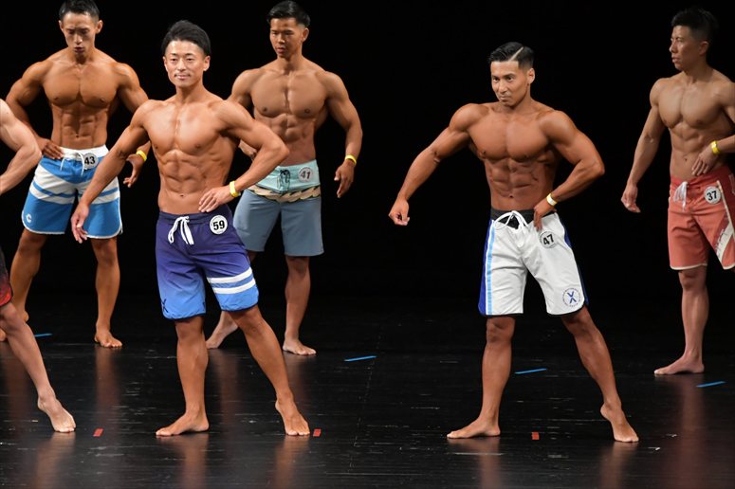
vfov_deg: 4.8
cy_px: 244
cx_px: 368
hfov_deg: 7.2
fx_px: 5816
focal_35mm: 285
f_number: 5.6
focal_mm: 190
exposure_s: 1/400
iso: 3200
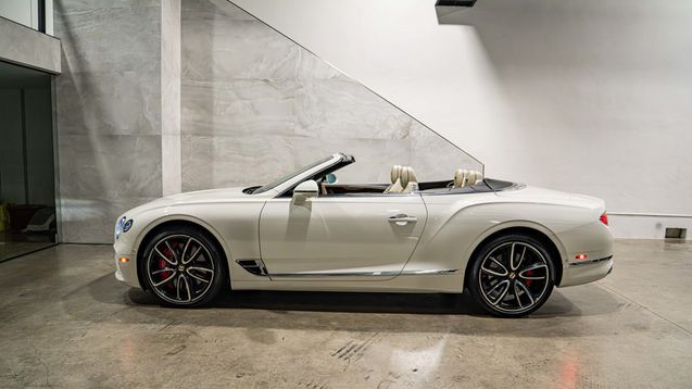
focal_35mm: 27
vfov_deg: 42.7
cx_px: 342
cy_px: 224
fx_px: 495
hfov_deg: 69.9
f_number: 4
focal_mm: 24
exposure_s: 1/125
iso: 1250
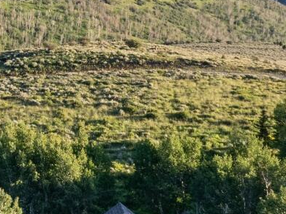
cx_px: -52
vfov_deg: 12.4
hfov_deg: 16.1
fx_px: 975
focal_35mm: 118
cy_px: 9
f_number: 5.6
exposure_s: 1/320
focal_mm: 12.29
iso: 100
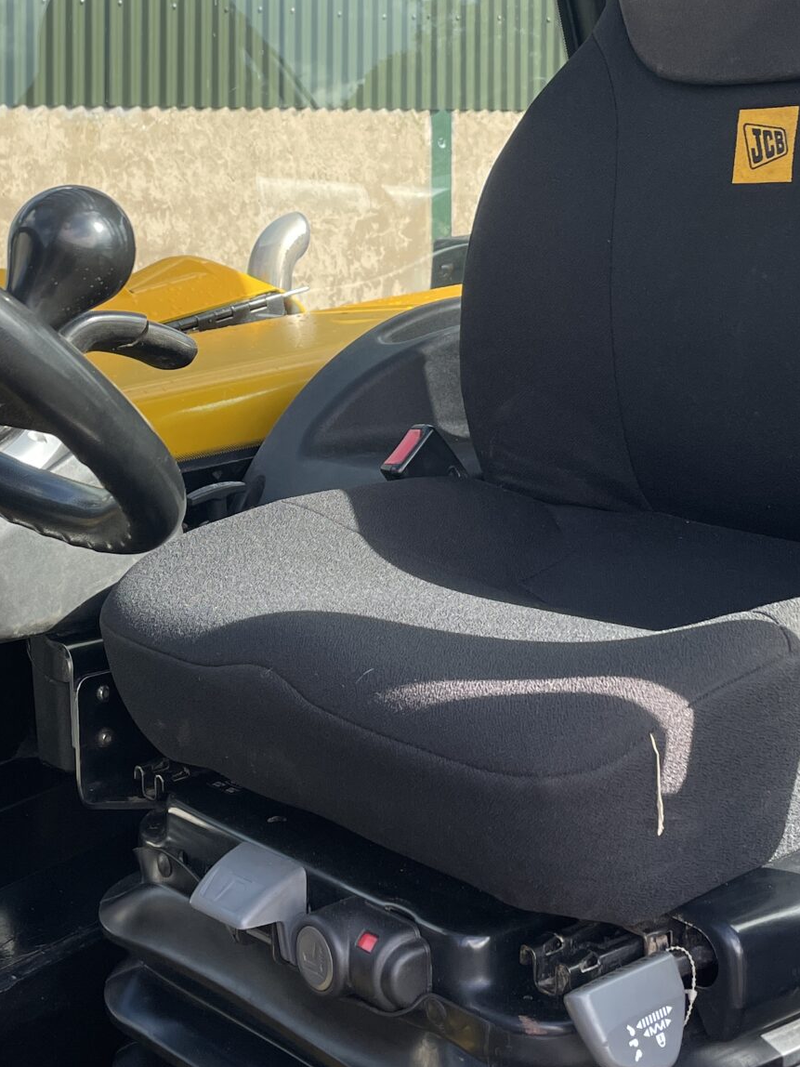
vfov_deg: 32.1
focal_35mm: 58
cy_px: 177
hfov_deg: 25.2
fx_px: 1787
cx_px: 340
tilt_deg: -0.8
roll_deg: +1.0
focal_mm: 4.2
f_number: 1.6
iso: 32
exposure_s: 1/530
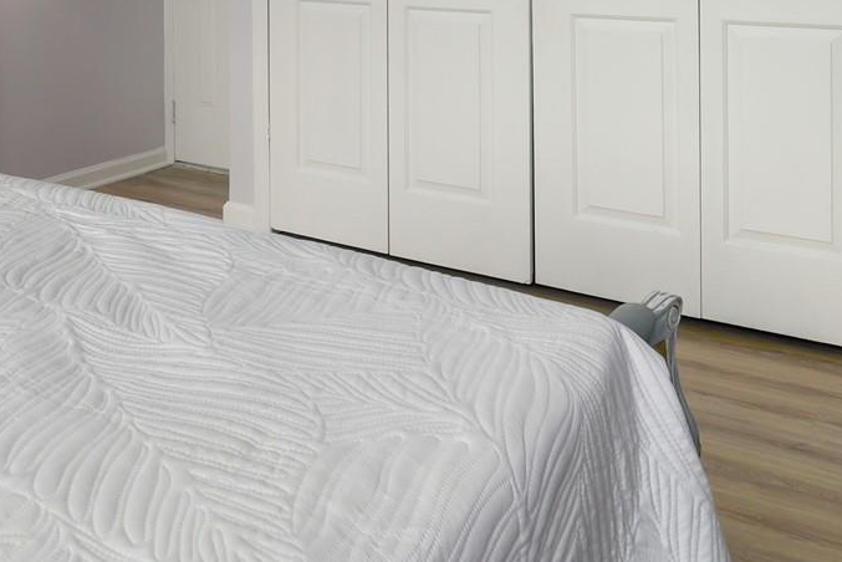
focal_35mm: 44
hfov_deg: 41.4
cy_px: -66
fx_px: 1029
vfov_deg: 27.7
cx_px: 102
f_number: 3.5
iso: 800
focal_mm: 7
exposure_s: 1/50
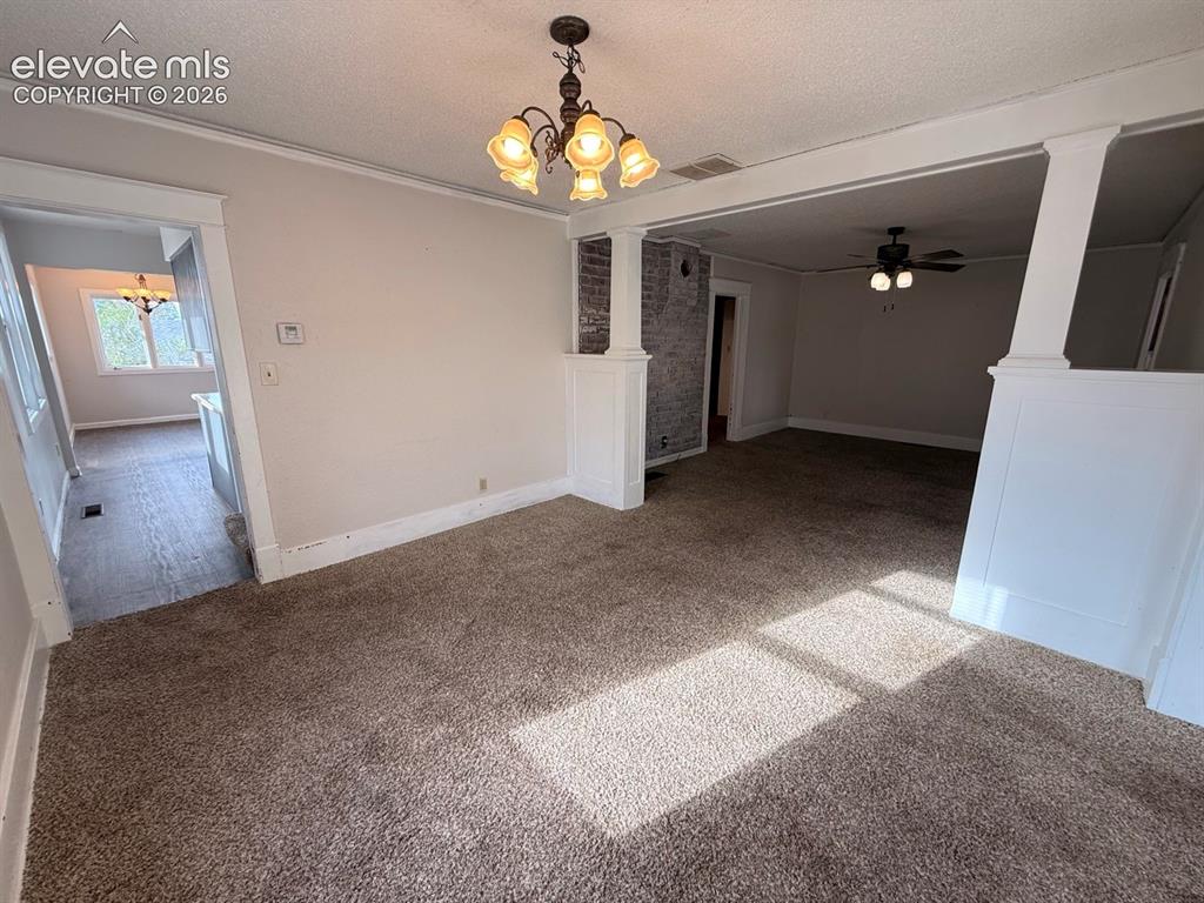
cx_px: 602
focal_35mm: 14
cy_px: 452
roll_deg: -0.1
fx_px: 487
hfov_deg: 102.1
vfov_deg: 85.7
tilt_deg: -12.8
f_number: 2.2
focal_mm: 2.22
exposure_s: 1/99
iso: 80
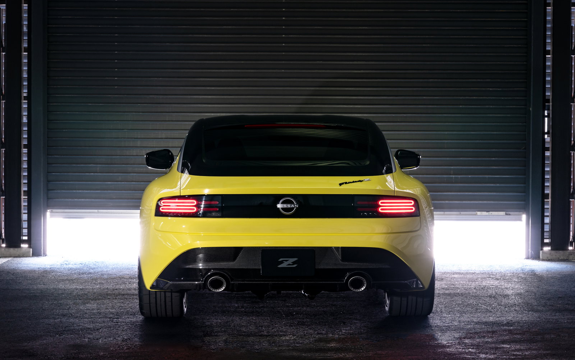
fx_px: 1551
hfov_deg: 21.0
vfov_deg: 13.2
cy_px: 184
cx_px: 288
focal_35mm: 99
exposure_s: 1
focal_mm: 97
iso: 400
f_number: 13
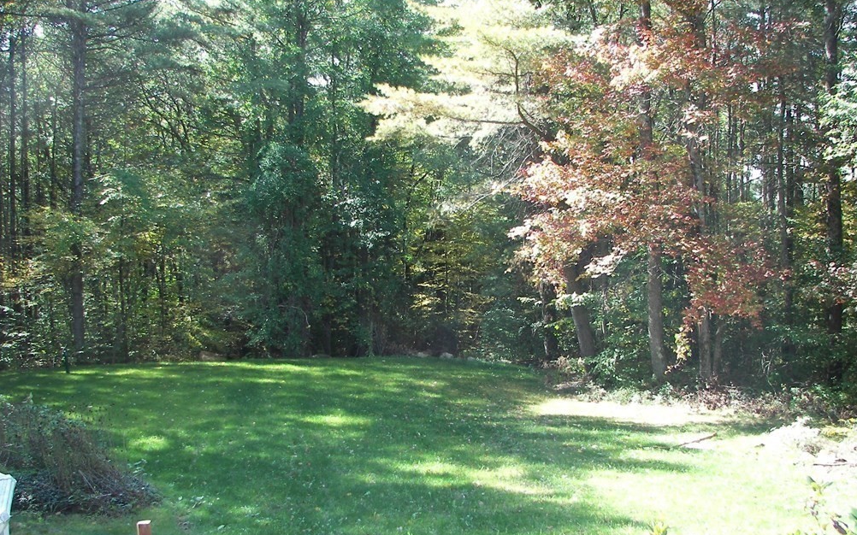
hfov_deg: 50.4
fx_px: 911
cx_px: 437
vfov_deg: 32.7
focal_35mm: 39
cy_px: 293
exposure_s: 1/80
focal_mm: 6
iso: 50
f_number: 2.8
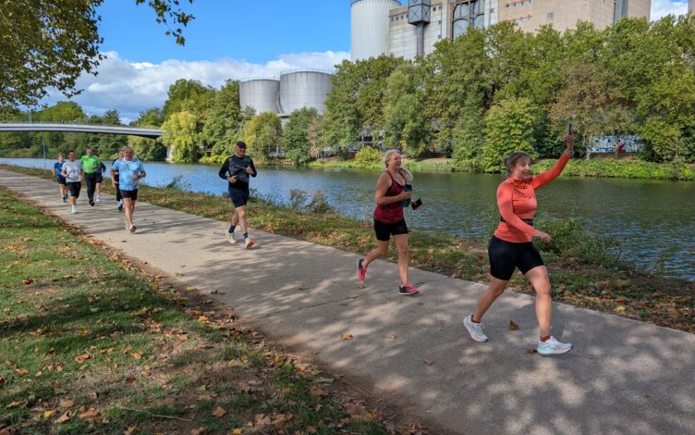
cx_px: 346
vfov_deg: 47.6
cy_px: 216
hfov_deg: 70.4
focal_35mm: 26
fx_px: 492
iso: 21
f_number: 1.68
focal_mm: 6.9
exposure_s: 1/845
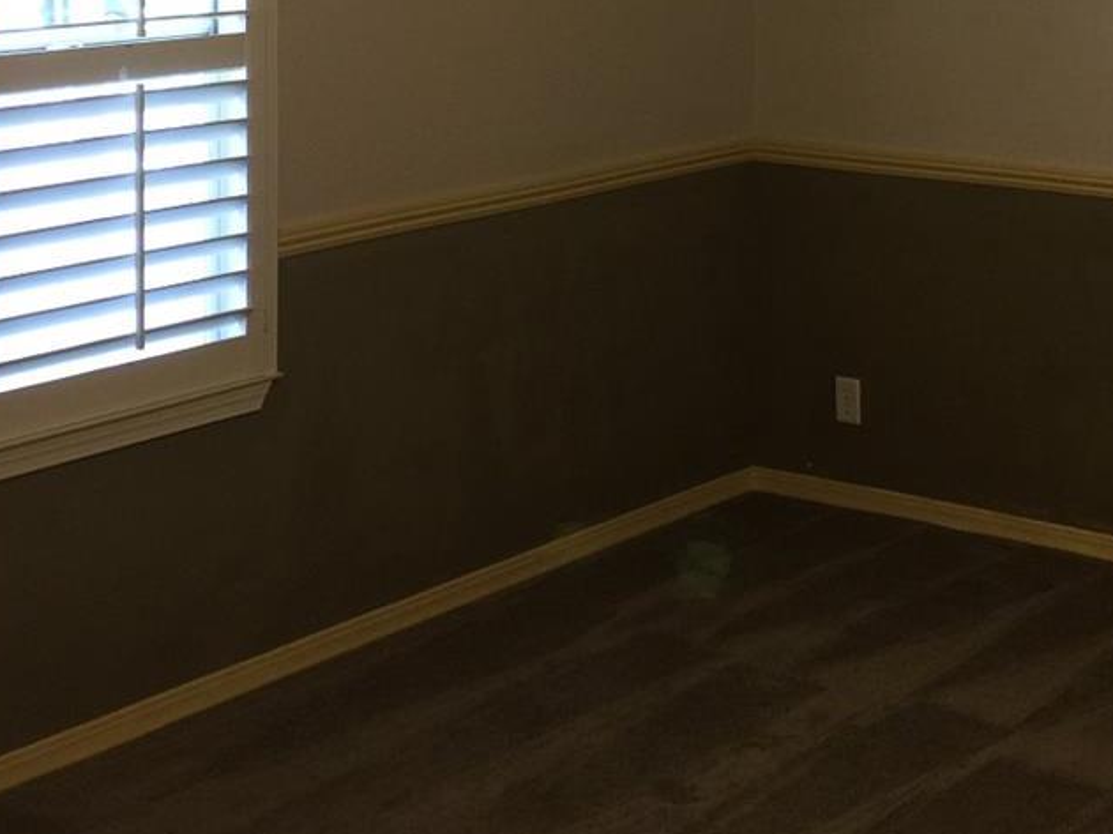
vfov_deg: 20.7
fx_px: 2218
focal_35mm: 69
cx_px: 797
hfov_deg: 27.9
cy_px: 16
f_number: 2.2
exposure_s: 1/30
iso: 40
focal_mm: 4.15
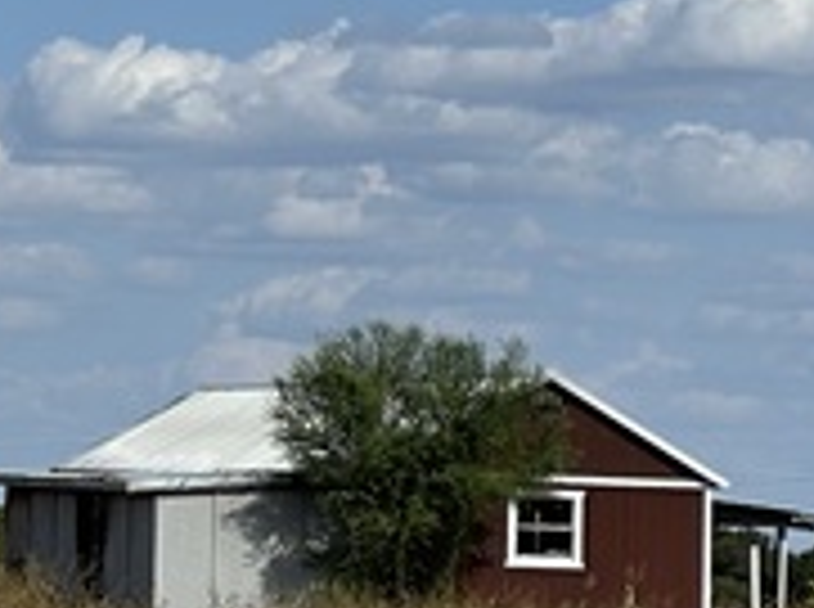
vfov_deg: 5.4
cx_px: -571
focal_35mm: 273
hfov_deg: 7.1
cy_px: 207
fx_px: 6407
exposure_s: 1/1004
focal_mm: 9
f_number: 2.8
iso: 32
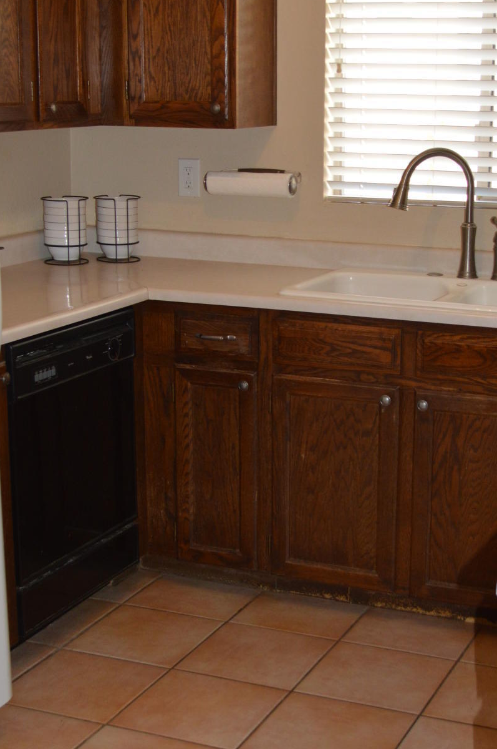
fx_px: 1246
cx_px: 323
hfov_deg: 22.5
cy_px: 356
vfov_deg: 33.4
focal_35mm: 60
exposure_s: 1/60
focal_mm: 24
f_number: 4
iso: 560
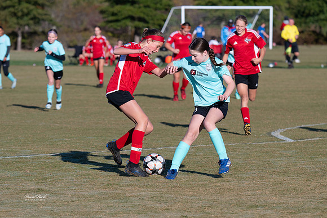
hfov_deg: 8.0
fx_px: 2352
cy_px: 137
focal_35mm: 259
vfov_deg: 5.3
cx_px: 153
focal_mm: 180
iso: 180
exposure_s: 1/1000
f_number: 5.6
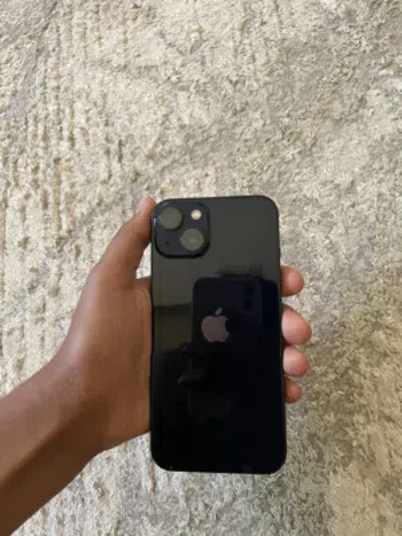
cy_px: 268
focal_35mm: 26
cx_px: 201
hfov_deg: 53.1
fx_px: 403
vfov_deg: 67.3
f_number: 1.6
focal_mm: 4.2
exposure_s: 1/58
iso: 500
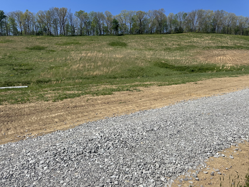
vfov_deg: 56.8
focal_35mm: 24
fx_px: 173
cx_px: 124
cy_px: 94
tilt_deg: -4.1
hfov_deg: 71.6
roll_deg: +0.2
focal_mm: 6.86
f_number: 1.78
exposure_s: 1/7042
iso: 80
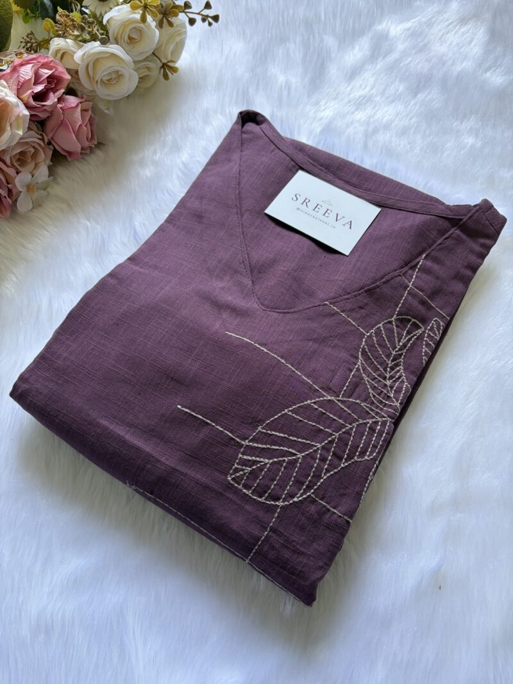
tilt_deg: -67.3
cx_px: 256
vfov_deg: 67.3
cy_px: 342
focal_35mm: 26
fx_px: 514
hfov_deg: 53.1
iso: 80
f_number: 1.6
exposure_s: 1/50
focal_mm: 5.96
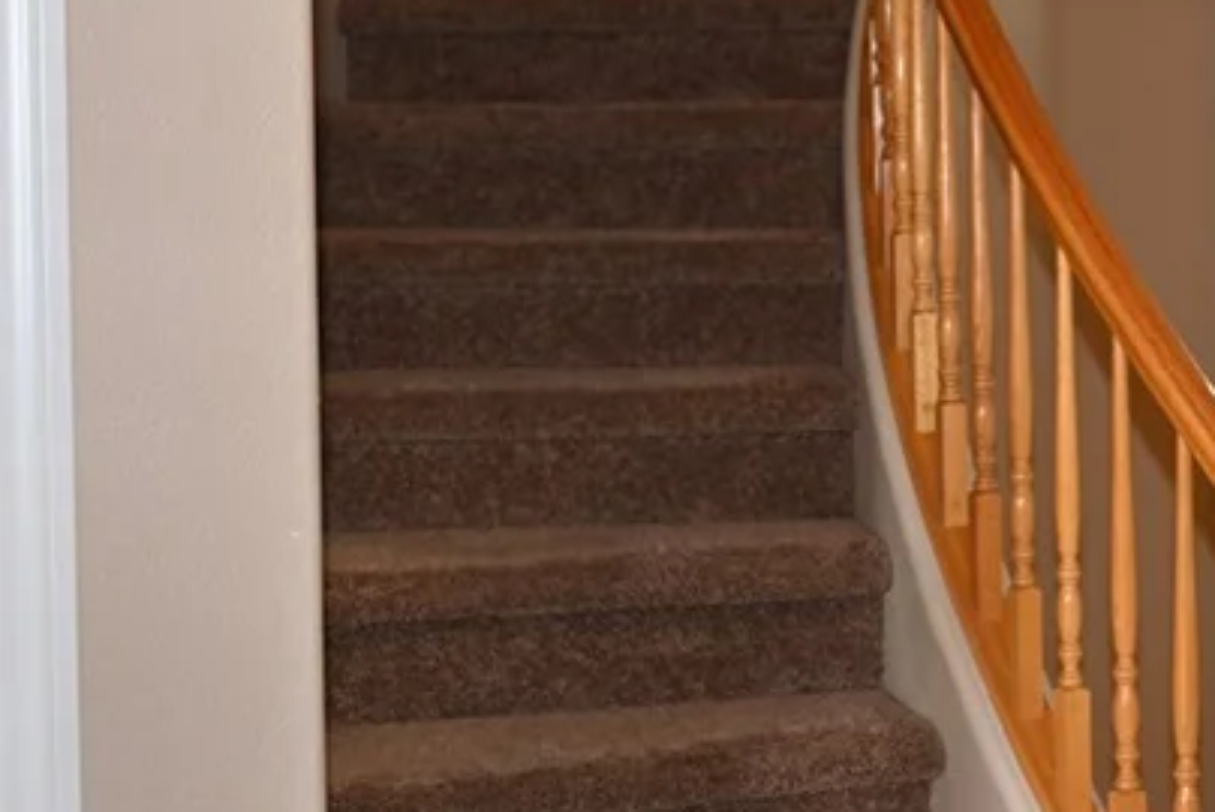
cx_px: 1095
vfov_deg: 17.6
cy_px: 266
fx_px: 2610
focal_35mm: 77
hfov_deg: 25.4
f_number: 4
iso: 450
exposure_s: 1/60
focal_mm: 30.5
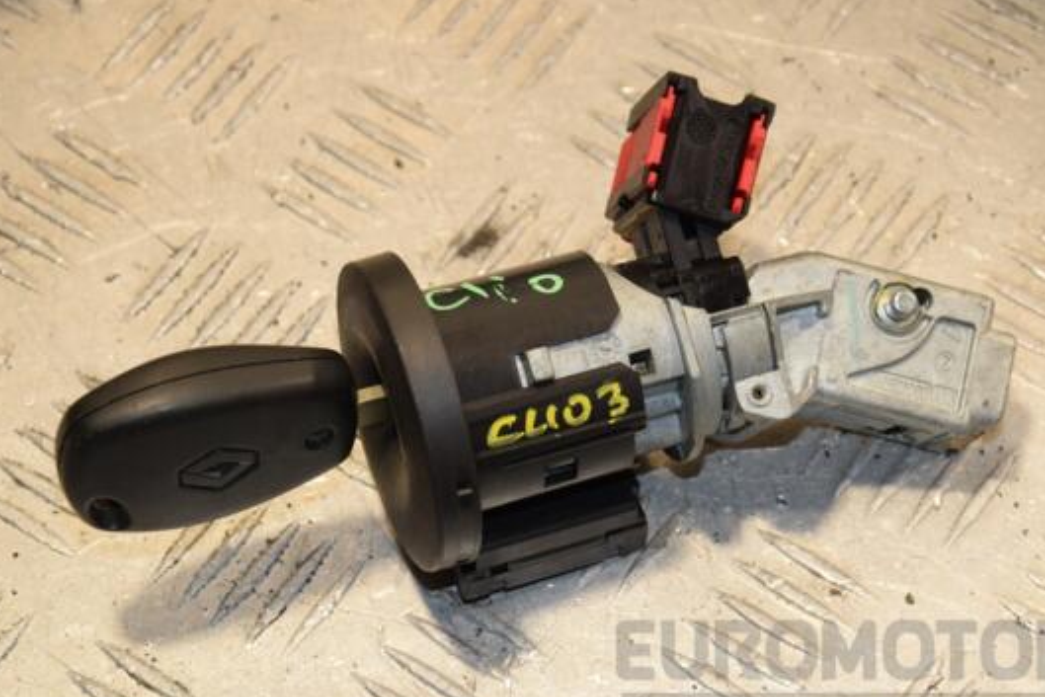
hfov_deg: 17.2
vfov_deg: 11.5
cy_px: 387
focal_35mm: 119
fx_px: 3455
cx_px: 579
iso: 800
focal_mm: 70
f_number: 8
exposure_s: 1/200
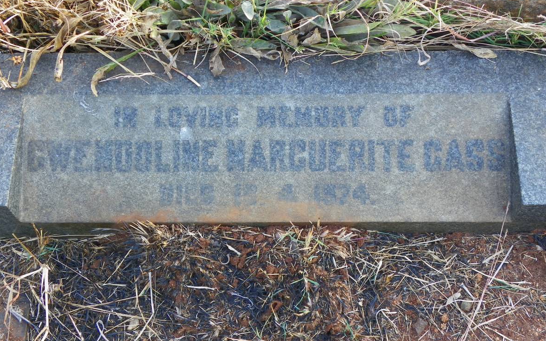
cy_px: 165
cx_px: 275
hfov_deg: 37.5
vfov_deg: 24.0
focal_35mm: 54
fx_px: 803
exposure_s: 1/40
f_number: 3.5
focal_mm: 8.9
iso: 64
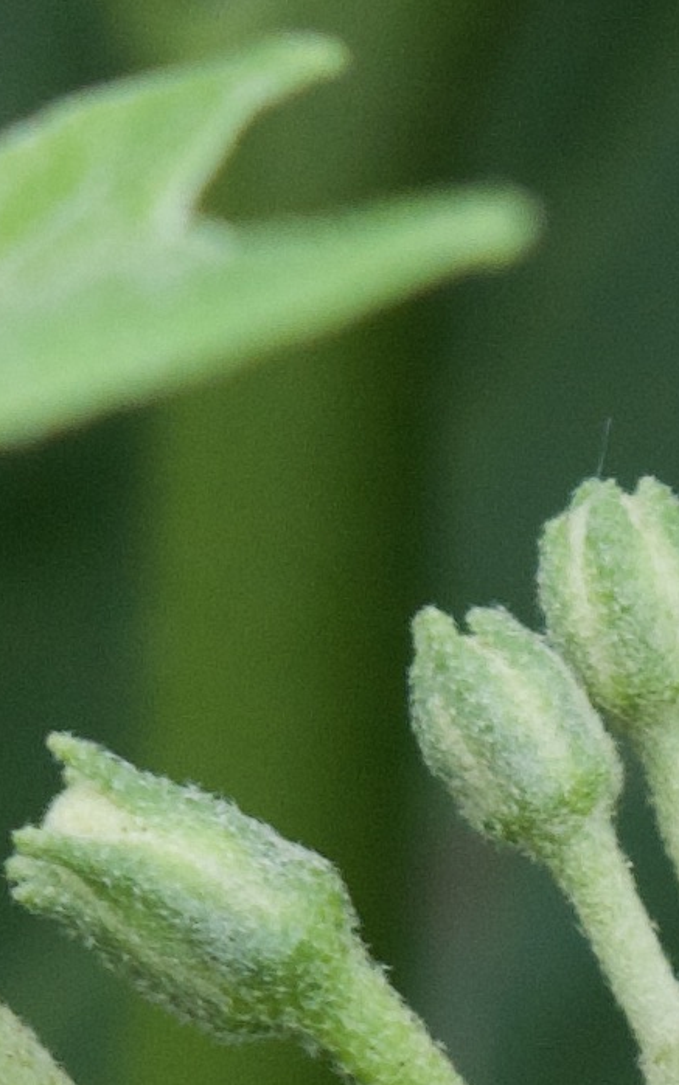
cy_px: 1549
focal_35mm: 721
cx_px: 1148
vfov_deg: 2.9
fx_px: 21354
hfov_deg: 1.8
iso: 400
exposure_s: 1/250
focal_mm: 55
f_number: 8
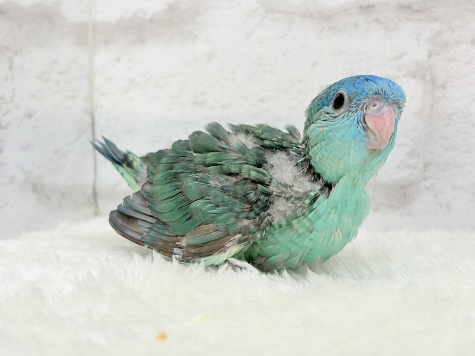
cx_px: 238
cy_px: 178
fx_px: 714
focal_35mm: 52
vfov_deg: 28.0
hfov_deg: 36.8
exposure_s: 1/50
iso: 40
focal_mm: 5.96
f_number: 1.6
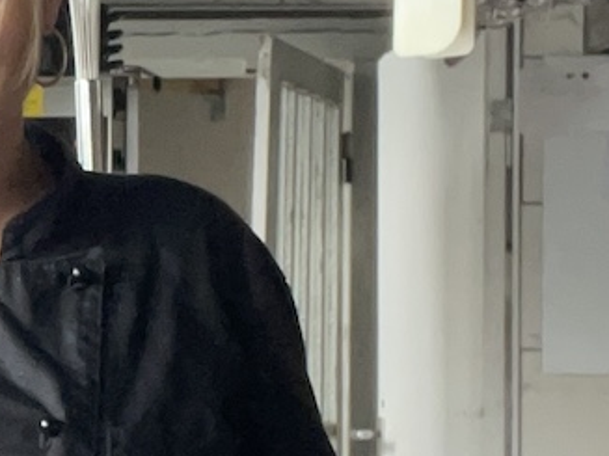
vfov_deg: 12.4
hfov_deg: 15.6
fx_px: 2093
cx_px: -224
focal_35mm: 119
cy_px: 275
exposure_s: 1/60
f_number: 2.2
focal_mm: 2.71
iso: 160
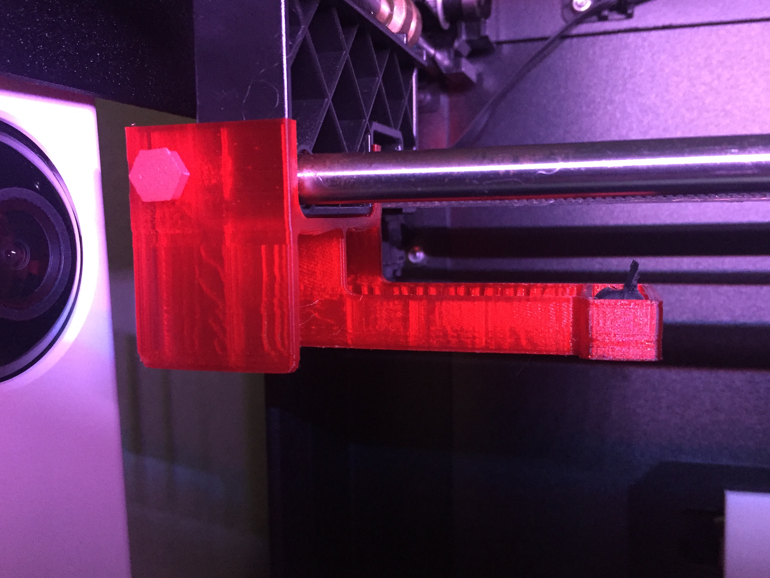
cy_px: 284
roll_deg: +0.1
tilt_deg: -4.8
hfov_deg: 58.3
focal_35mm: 31
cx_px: 384
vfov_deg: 45.4
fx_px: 690
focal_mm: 4.15
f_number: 2.2
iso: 250
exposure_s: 1/15
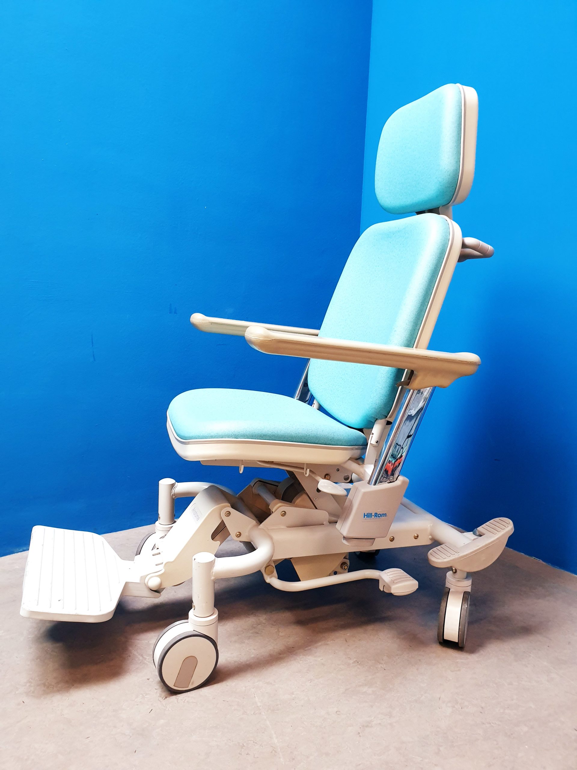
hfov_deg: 53.1
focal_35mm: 26
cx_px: 288
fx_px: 578
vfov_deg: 67.3
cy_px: 385
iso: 320
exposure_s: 1/33
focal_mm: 4.3
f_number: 2.4
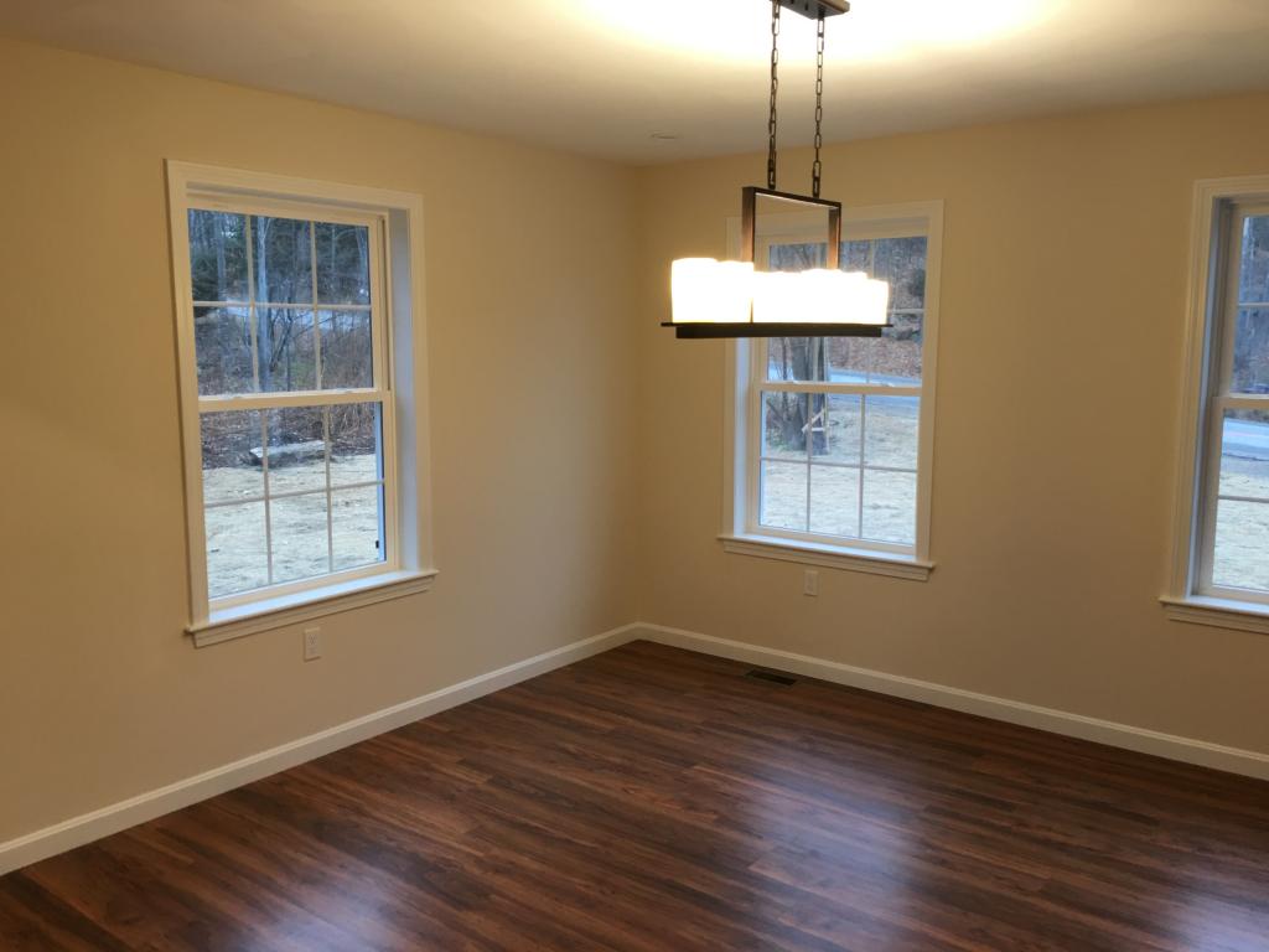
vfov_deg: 48.2
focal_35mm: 29
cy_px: 476
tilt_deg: -7.7
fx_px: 1063
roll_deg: -1.2
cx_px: 634
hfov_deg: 61.7
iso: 25
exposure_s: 1/15
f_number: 2.2
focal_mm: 4.15
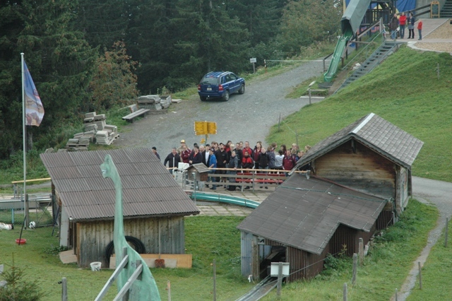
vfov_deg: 13.0
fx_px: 1318
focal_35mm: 105
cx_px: 226
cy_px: 150
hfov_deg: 19.5
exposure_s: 1/250
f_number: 8
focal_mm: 70
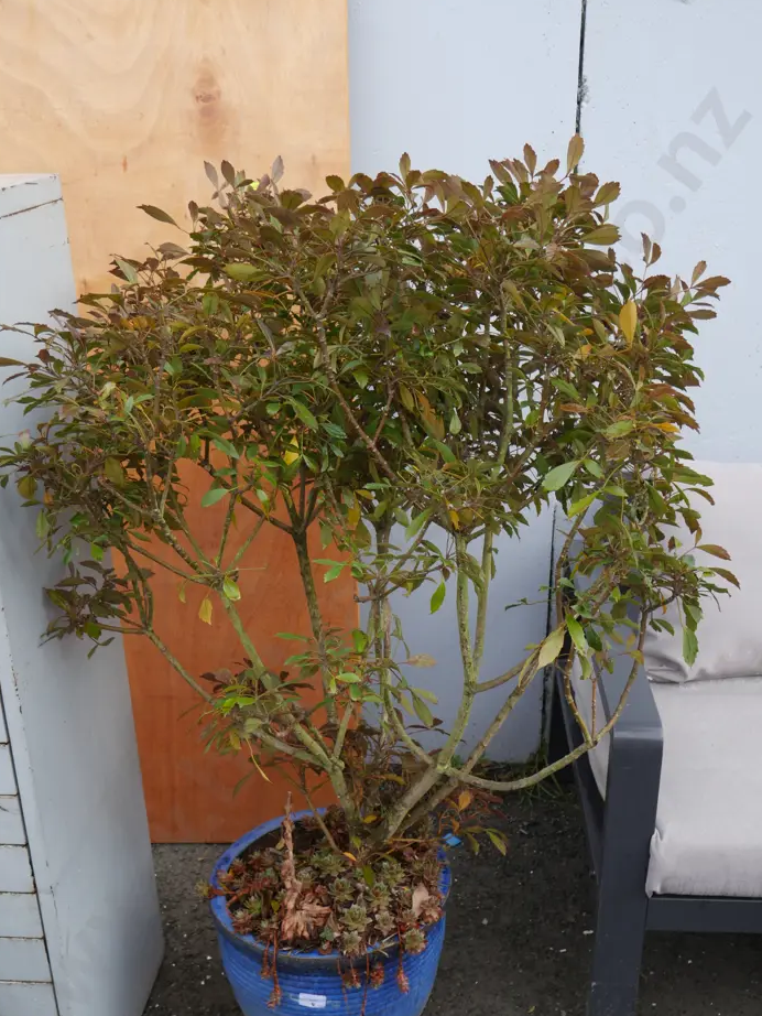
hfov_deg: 36.0
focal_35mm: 40
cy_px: 552
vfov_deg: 46.7
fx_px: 1173
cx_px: 394
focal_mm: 18
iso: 200
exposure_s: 1/125
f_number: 4.5
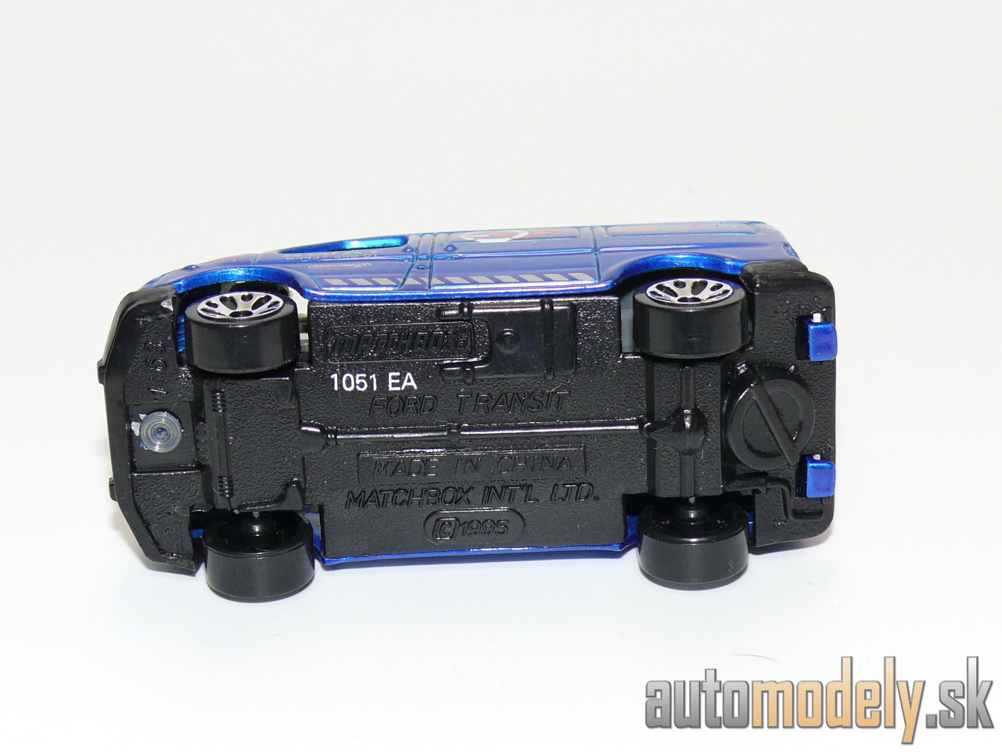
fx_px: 2518
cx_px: 501
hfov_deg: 22.5
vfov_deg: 17.0
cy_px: 376
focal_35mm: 87
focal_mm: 12.4
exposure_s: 1/30
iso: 100
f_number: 4
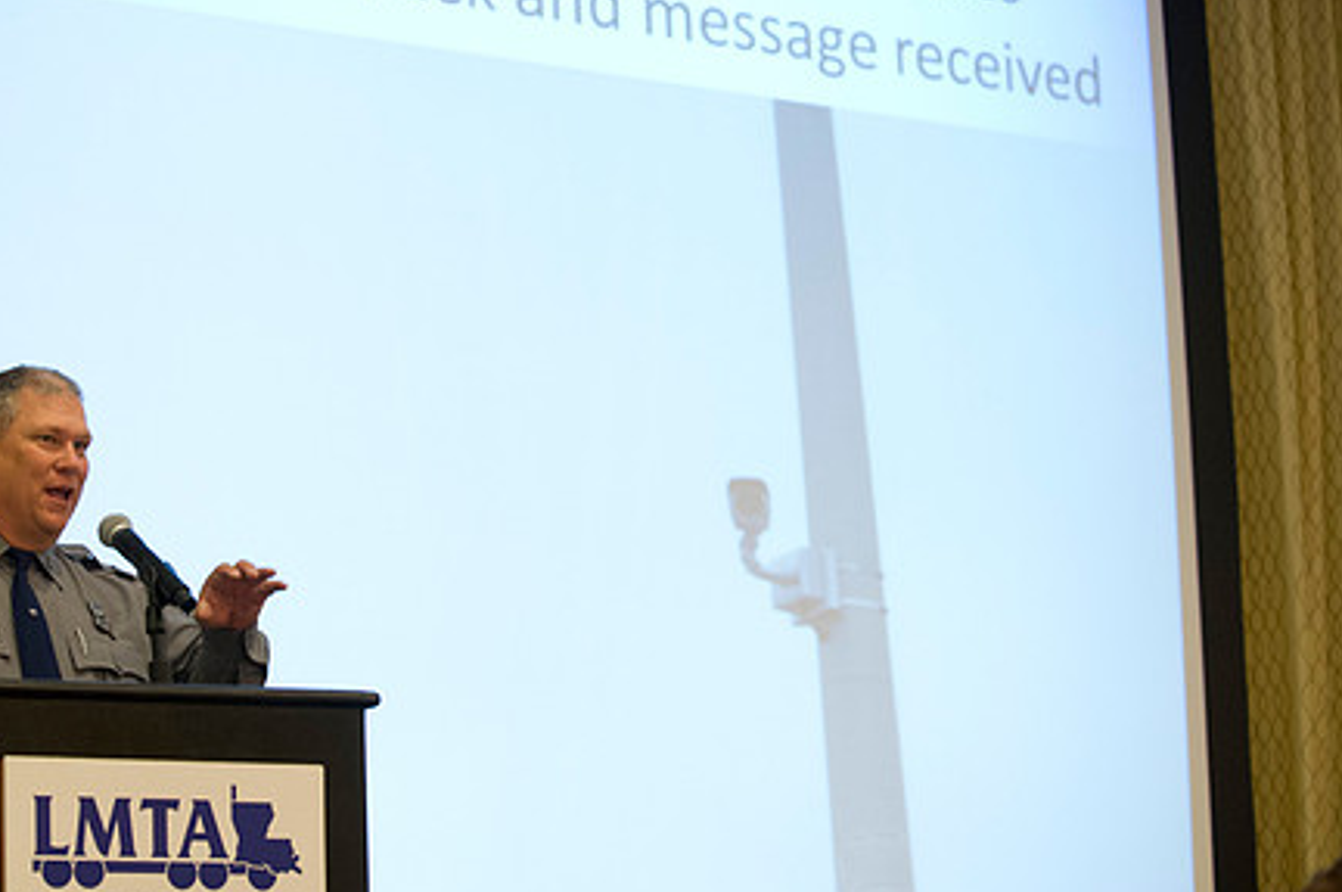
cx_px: 463
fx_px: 3500
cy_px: 413
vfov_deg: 14.5
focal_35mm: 94
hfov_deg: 21.6
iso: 3200
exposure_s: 1/80
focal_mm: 70
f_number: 2.8
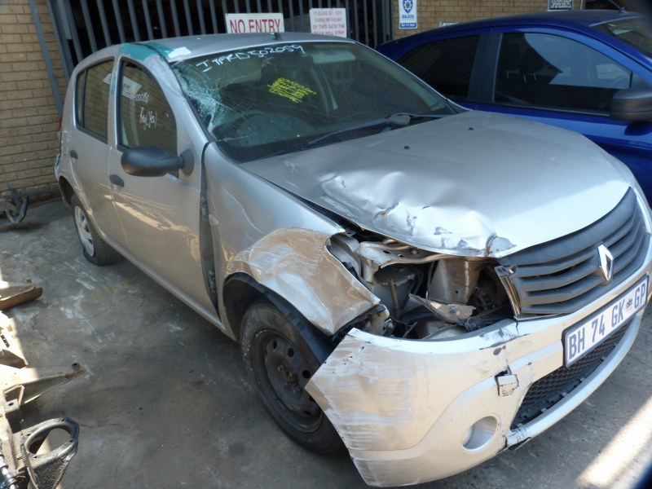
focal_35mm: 25
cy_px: 244
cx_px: 326
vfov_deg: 54.9
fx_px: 471
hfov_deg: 69.4
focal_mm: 4.5
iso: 80
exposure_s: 1/125
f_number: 3.6
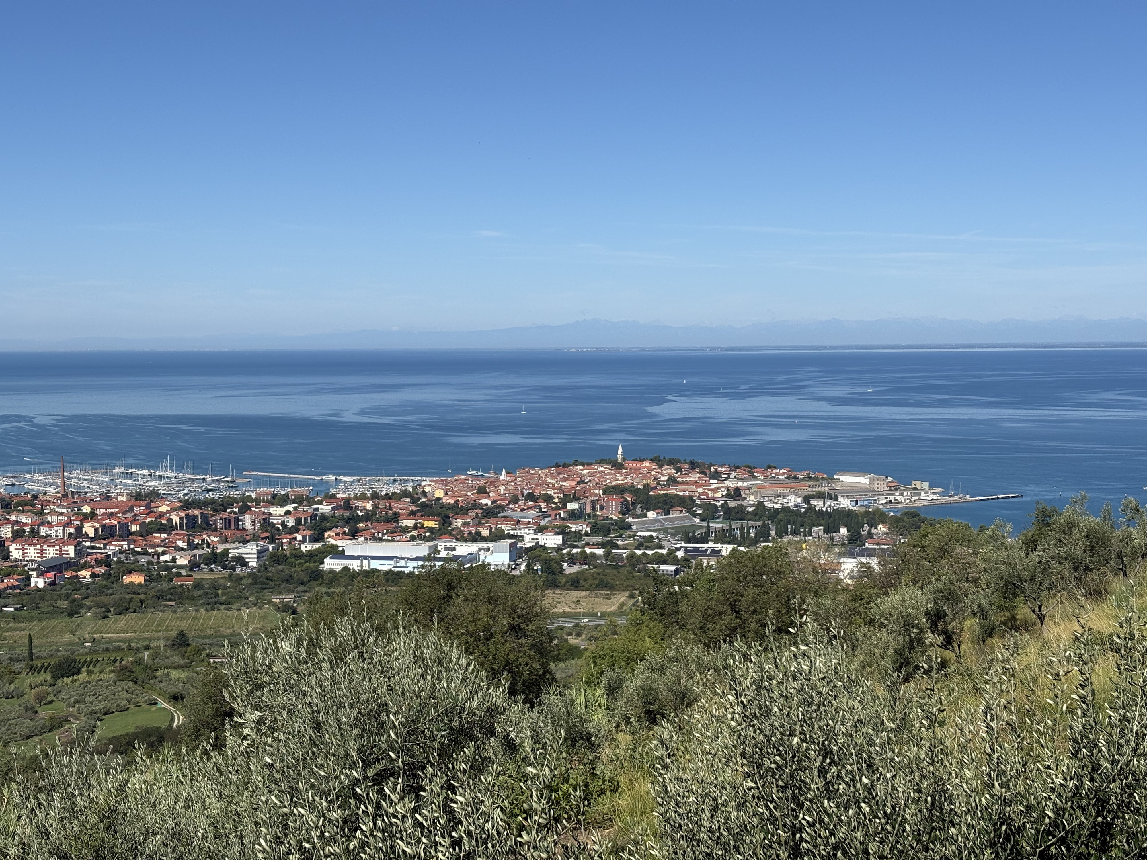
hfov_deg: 36.8
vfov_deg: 28.0
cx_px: 574
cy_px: 430
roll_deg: +0.3
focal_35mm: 52
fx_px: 1723
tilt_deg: -3.0
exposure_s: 1/4630
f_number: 1.6
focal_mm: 5.96
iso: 32
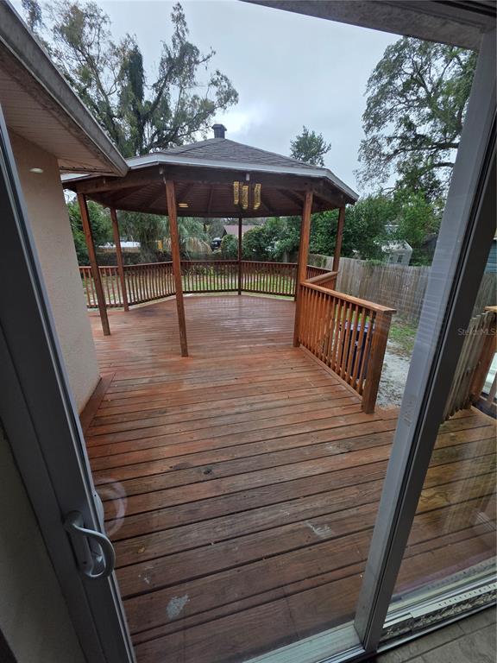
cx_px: 248
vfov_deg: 106.2
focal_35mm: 13
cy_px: 332
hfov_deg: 89.9
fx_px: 249
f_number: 1.9
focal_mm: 2.2
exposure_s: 1/571
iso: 40
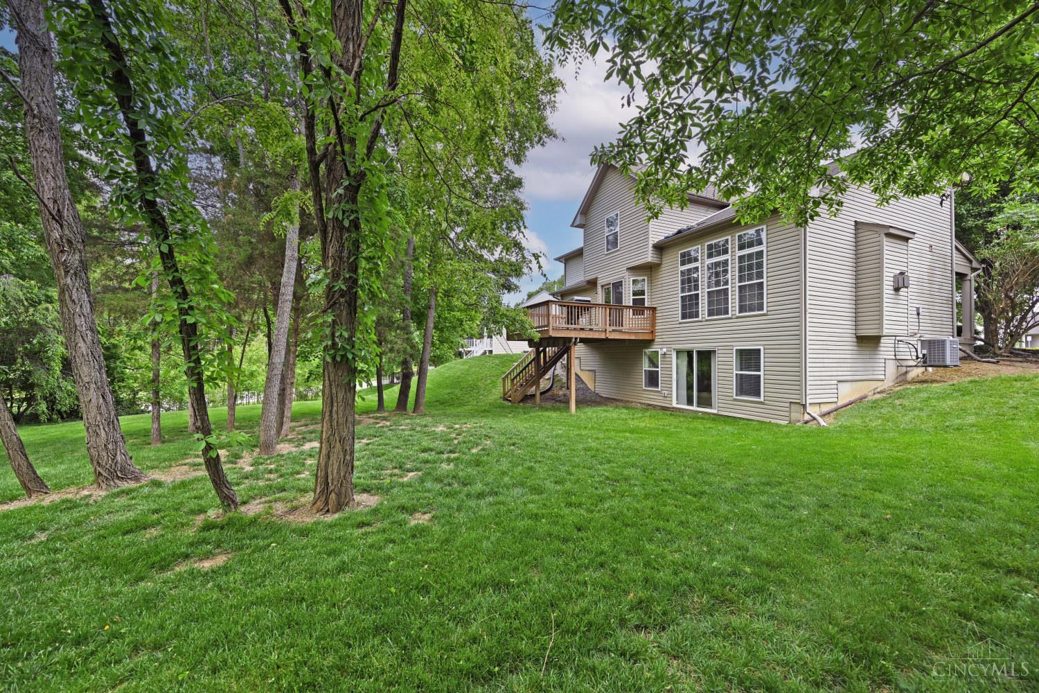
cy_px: 346
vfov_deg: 81.2
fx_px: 404
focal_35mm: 14
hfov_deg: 104.3
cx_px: 520
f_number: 5.6
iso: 110
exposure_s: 1/250
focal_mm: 14
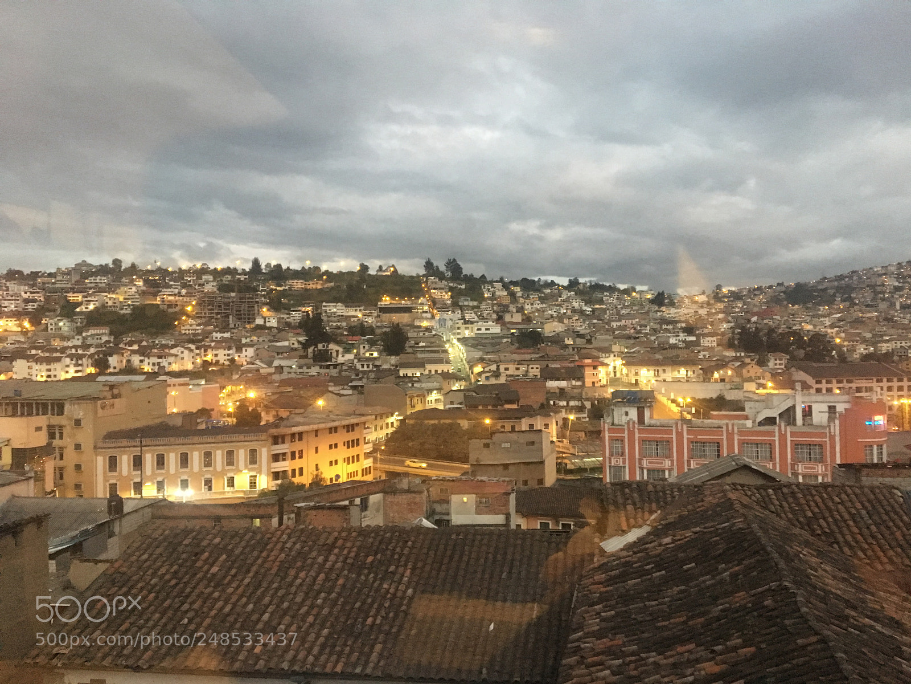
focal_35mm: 29
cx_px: 456
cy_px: 342
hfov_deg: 61.7
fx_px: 763
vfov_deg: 48.2
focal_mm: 4.15
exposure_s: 1/15
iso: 320
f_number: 2.2
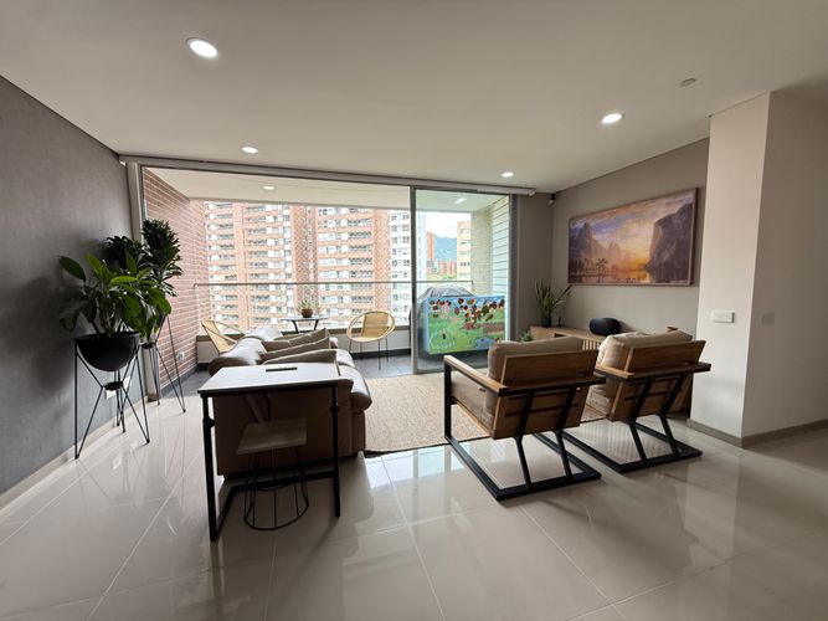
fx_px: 335
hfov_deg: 102.1
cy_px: 310
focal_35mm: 14
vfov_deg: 85.7
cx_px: 414
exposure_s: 1/101
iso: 125
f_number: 2.2
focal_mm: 2.22
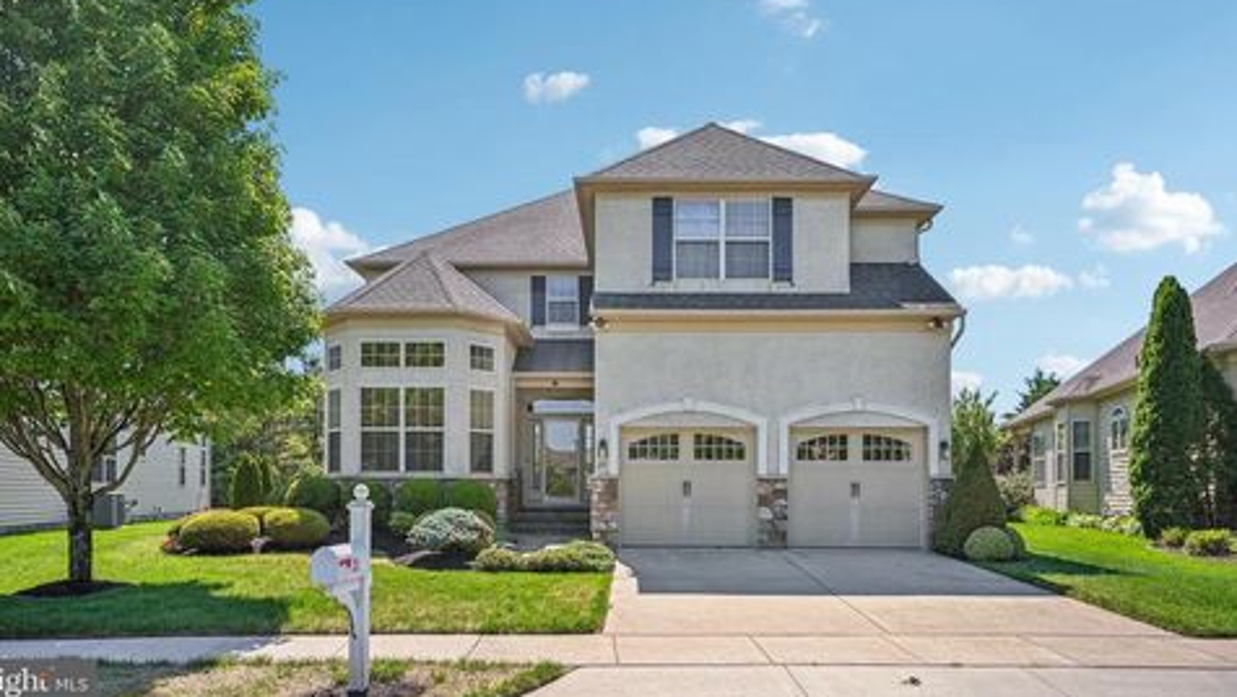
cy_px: 272
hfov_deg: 79.8
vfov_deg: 50.0
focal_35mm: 23
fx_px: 740
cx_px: 606
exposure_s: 1/640
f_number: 8
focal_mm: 20.5
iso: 800
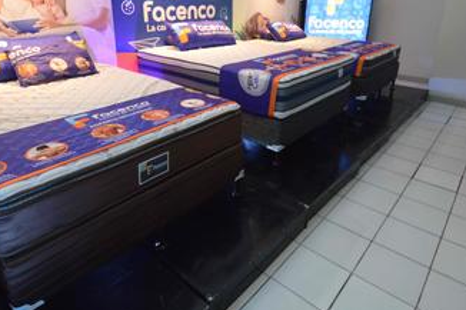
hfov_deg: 75.8
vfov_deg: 53.2
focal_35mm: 23
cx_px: 204
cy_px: 87
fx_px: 298
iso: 800
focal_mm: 10
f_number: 3.5
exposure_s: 1/60
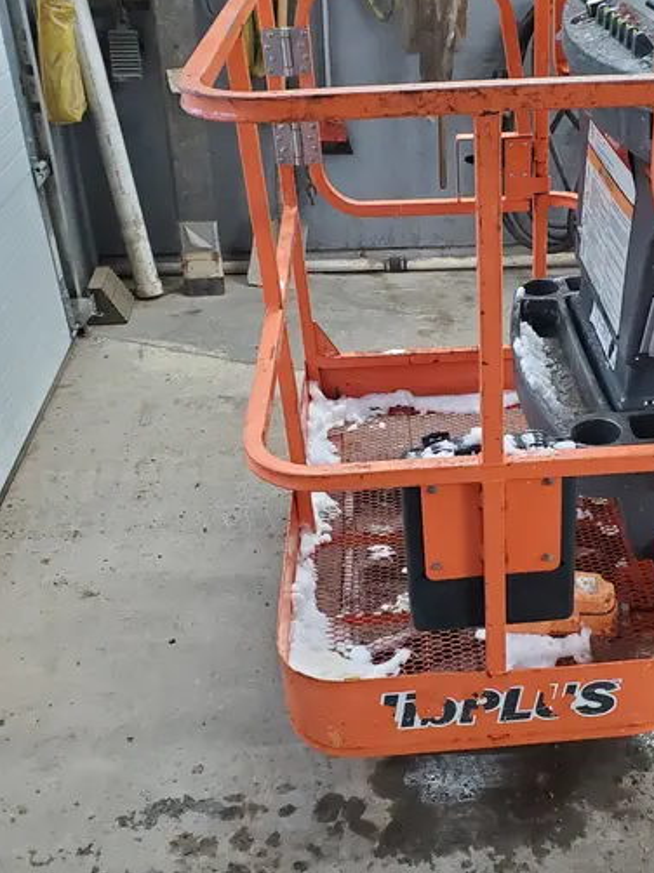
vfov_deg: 49.0
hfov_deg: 36.9
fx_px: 958
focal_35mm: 38
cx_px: 477
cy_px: 425
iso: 500
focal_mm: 4.3
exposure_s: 1/40
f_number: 2.4
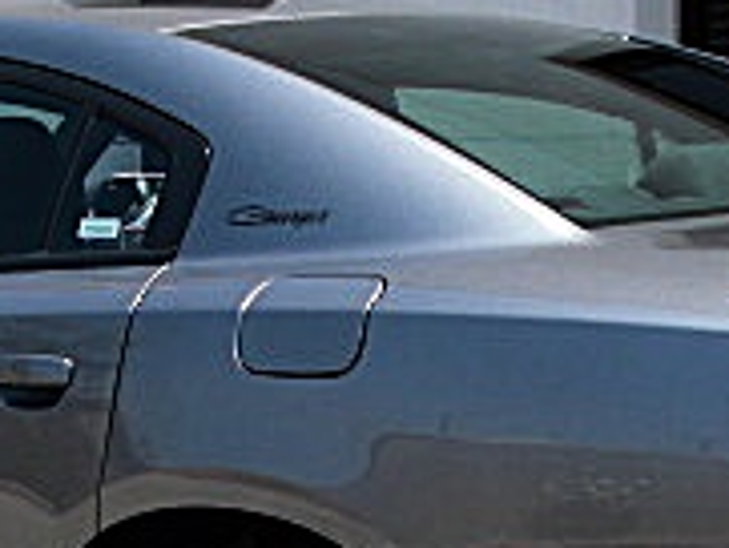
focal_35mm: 127
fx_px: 2676
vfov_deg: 11.5
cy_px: 572
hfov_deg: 15.5
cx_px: 274
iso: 50
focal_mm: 6.3
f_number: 2.8
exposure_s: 1/400
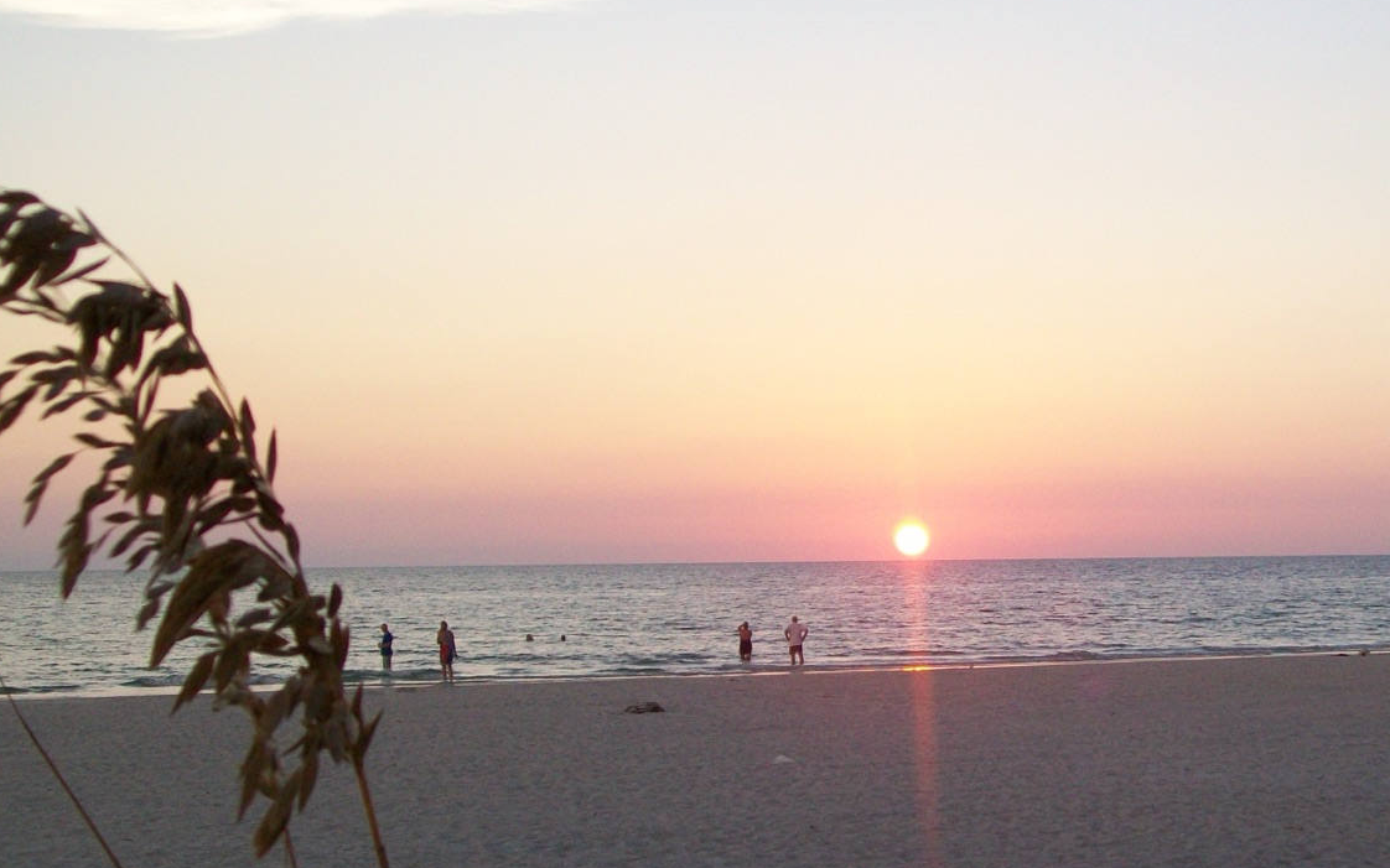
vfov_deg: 19.1
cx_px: 964
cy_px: 605
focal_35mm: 68
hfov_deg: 29.9
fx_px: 2576
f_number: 3
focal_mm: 7.6
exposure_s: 1/200
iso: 64
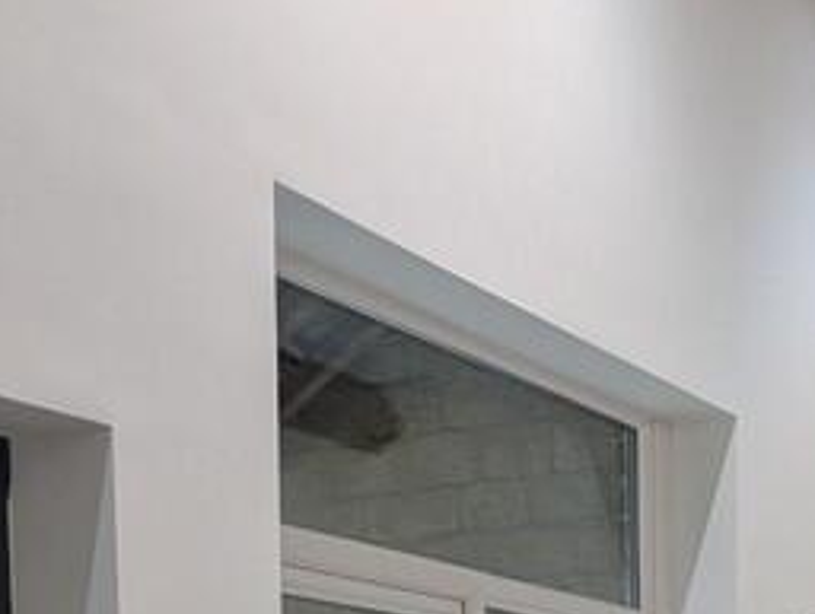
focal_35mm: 64
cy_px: 937
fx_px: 1510
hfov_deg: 28.4
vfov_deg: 19.8
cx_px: 809
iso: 147
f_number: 2.2
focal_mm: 2.35
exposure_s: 1/100
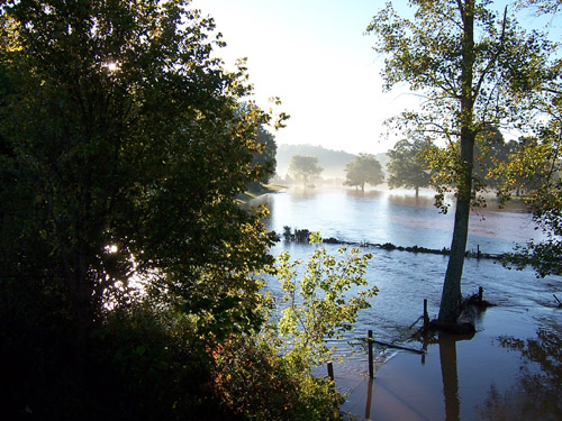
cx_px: 281
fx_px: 536
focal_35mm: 33
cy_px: 210
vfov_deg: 42.9
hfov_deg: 55.4
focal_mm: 5.5
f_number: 3.4
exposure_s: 1/350
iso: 80
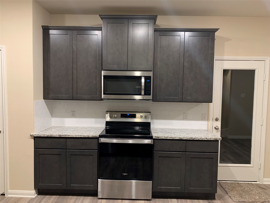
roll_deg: -1.3
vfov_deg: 53.1
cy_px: 102
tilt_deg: -3.8
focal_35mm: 26
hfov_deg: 67.3
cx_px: 135
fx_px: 203
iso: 250
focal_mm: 4.25
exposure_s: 1/40
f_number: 1.8
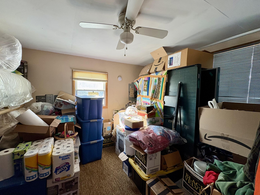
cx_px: 125
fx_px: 113
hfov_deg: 98.1
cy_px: 98
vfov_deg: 81.7
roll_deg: -2.1
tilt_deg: -1.9
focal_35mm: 15
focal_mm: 2.22
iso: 160
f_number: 2.2
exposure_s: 1/99
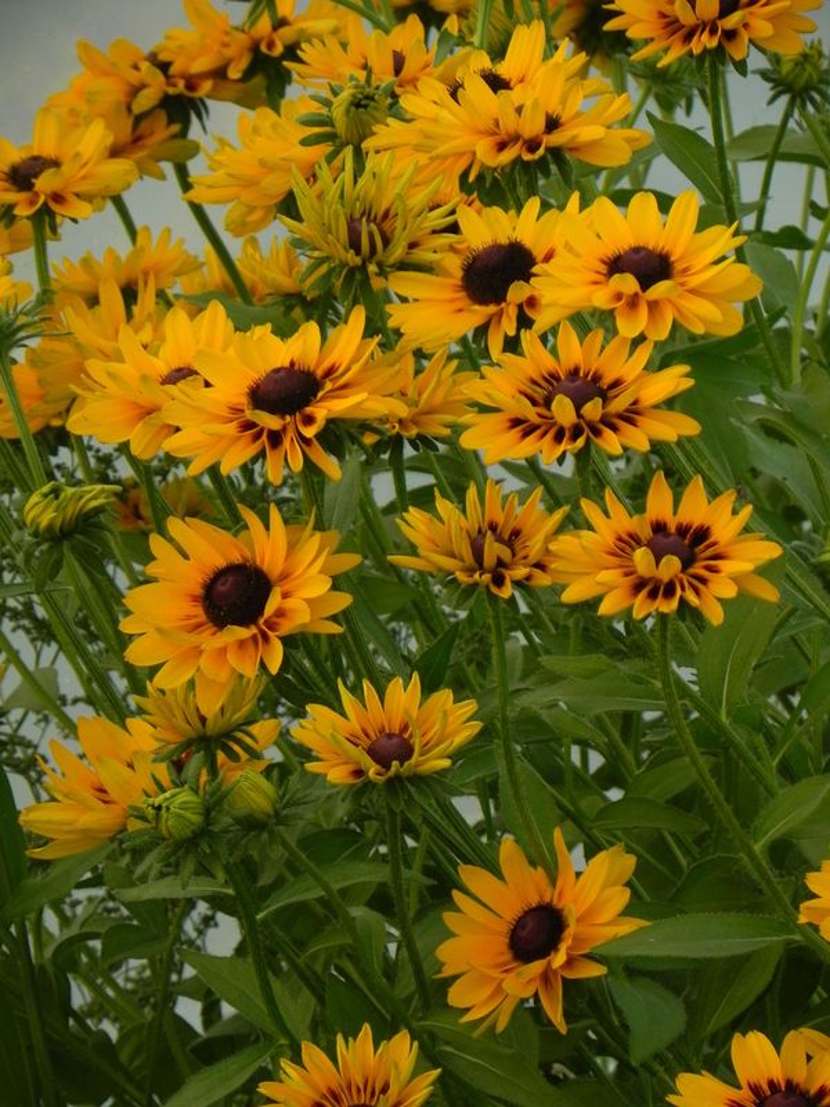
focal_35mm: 337
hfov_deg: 4.4
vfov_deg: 5.9
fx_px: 10774
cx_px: 415
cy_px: 554
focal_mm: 59.9
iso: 160
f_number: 5
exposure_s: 1/60
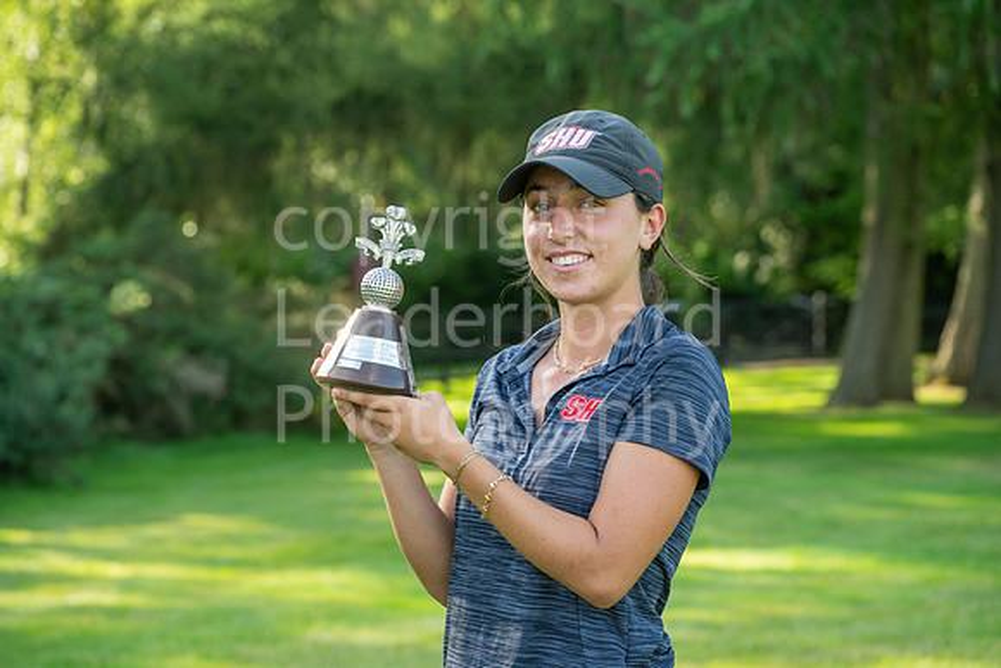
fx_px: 3059
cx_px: 500
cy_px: 334
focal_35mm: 110
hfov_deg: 18.6
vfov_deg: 12.5
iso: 200
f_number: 5.6
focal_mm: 110
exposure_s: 1/125
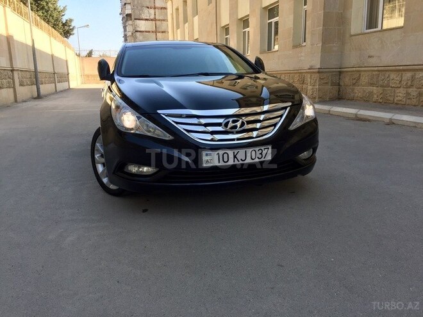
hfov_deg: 61.7
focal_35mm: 29
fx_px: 354
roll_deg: -0.2
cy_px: 158
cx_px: 212
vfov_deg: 48.2
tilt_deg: -11.0
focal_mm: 4.15
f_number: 2.2
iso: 32
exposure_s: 1/412
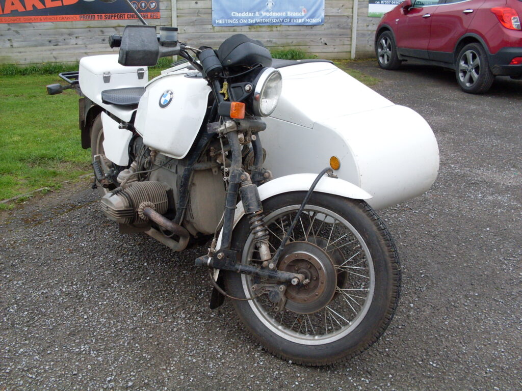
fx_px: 573
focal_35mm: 38
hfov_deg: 49.0
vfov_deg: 37.7
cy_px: 196
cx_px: 261
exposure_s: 1/180
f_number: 2.8
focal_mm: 6.3
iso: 80
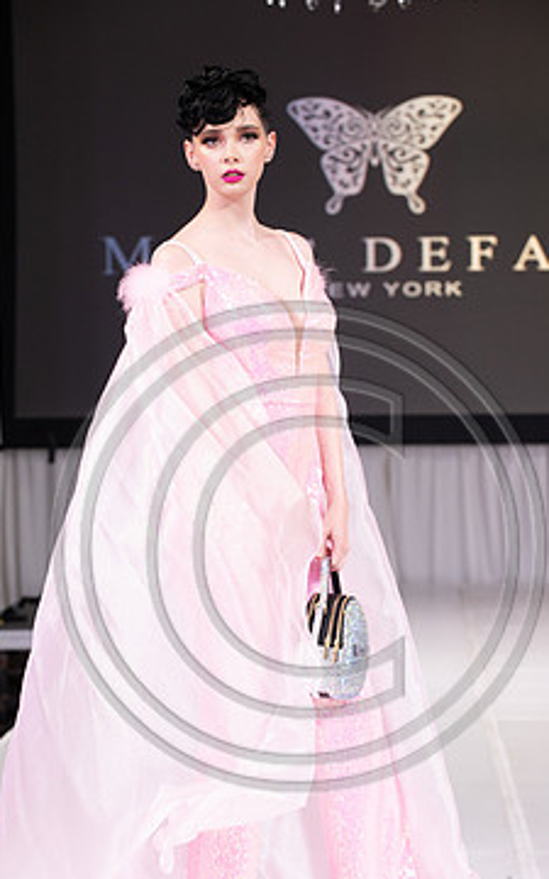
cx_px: 299
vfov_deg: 17.2
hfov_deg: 10.8
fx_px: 2897
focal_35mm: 121
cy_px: 547
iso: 2000
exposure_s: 1/400
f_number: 5.6
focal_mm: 95
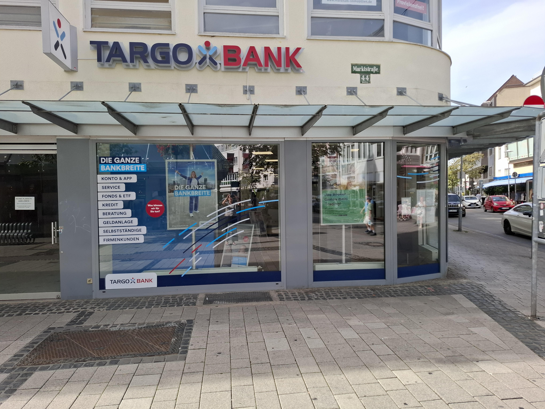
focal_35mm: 23
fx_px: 362
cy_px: 204
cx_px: 272
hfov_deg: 73.9
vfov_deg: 58.9
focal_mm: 5.54
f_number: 1.8
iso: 50
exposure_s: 1/1067
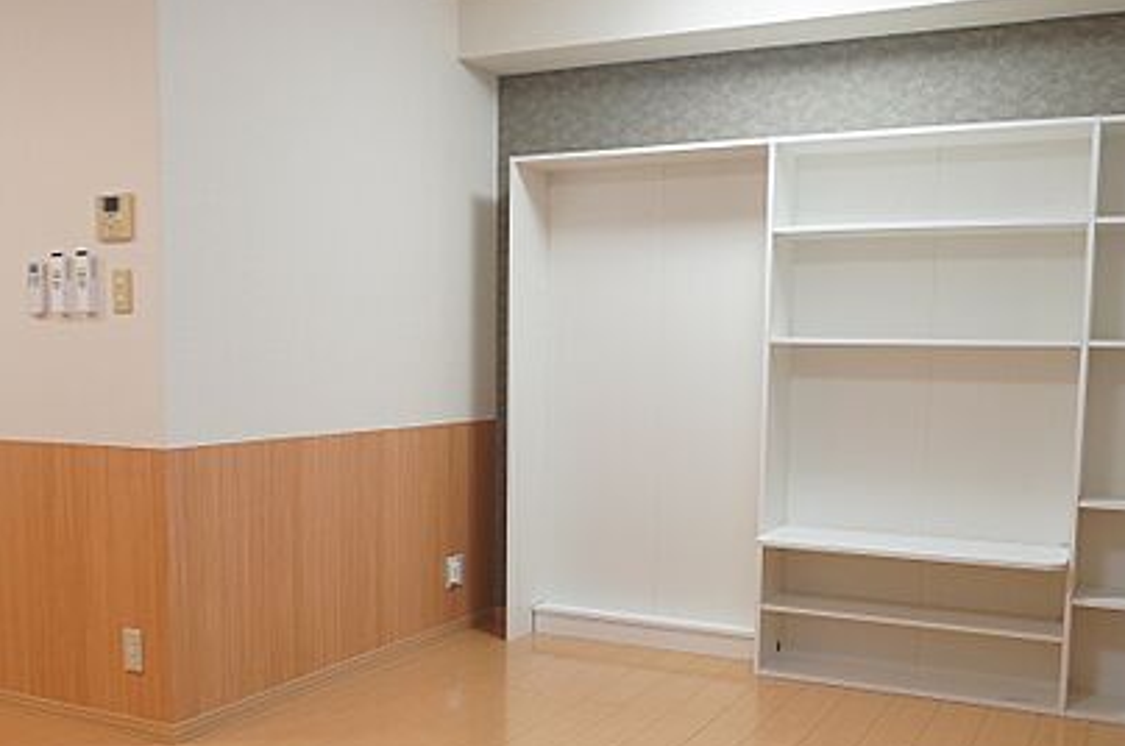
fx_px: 1186
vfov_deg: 34.7
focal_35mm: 38
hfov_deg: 50.8
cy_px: 486
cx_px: 554
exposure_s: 1/30
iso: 200
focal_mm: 16
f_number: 3.5
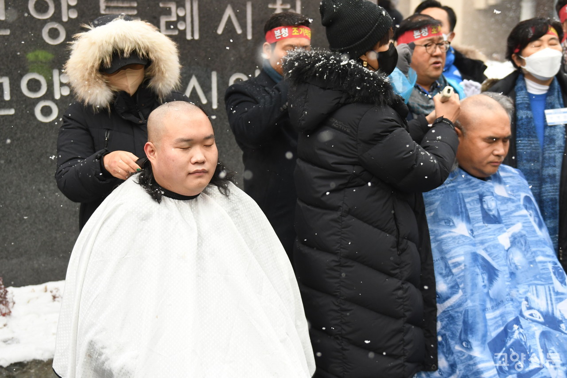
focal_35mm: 48
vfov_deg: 28.1
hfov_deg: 41.1
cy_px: 189
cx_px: 284
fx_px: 756
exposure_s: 1/640
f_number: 2.8
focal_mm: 32
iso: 1250
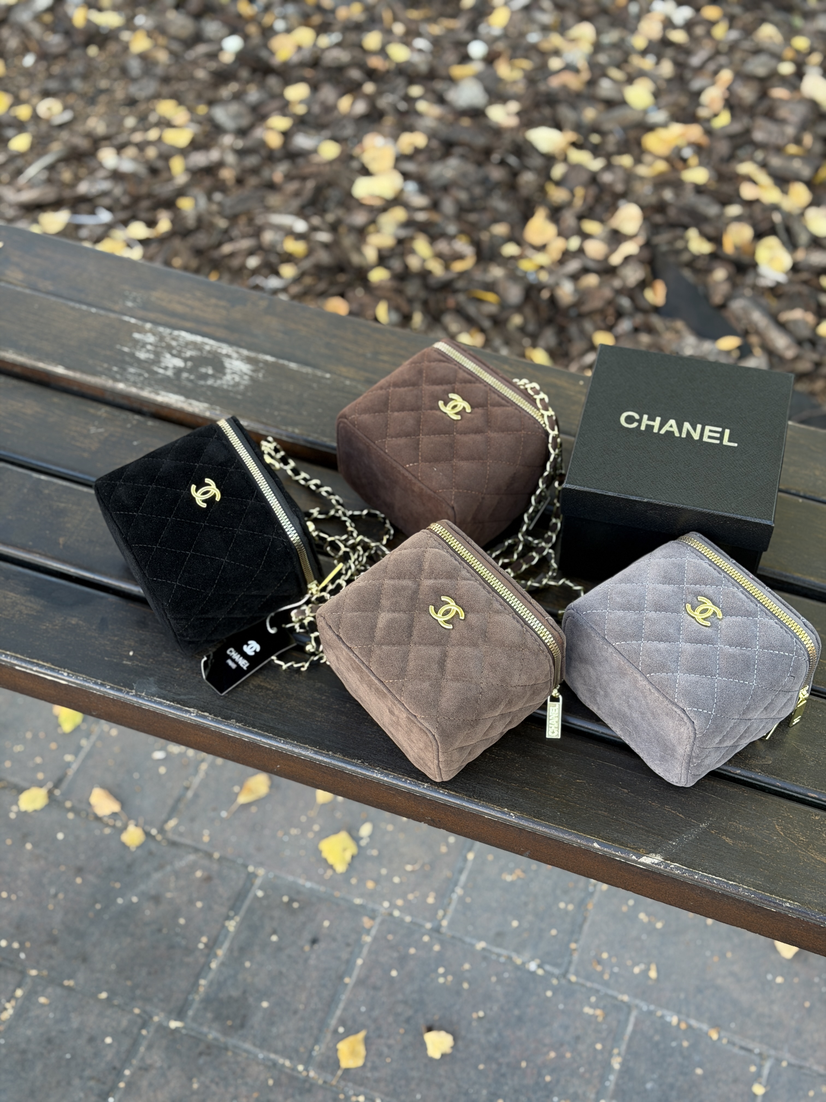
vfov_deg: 39.7
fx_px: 1527
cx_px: 413
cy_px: 551
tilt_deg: -49.3
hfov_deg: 30.3
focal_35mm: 48
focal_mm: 6.76
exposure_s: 1/121
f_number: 1.78
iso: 50
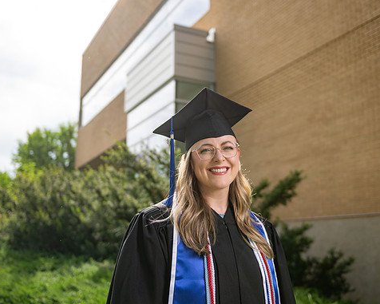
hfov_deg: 45.8
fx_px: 450
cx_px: 195
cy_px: 153
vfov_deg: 37.3
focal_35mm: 40
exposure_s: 1/1600
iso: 100
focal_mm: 35
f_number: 2.8
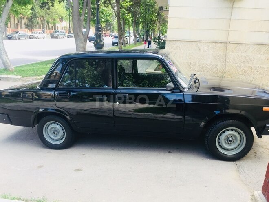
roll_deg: -3.4
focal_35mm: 29
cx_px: 134
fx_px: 225
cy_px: 101
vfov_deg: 48.2
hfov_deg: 61.7
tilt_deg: -16.1
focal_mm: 4.15
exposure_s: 1/154
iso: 32
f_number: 2.2
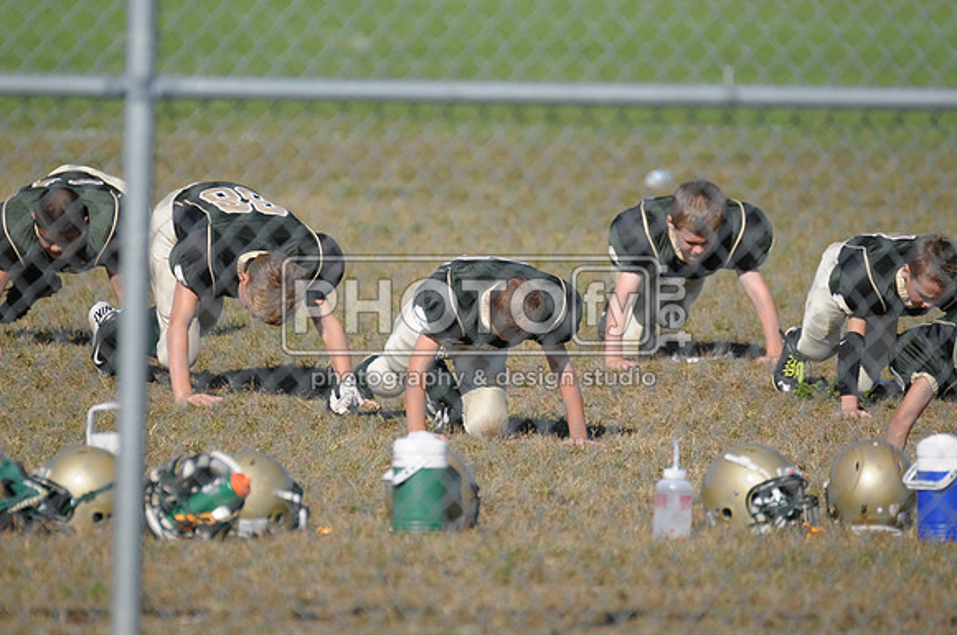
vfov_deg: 2.3
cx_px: 478
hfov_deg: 3.4
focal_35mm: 600
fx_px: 15928
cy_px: 318
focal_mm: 400
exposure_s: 1/5000
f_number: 4
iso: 640
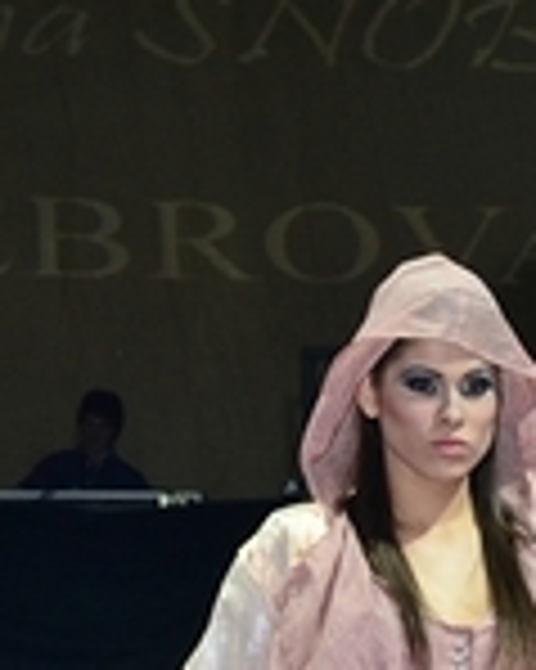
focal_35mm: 172
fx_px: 3407
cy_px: 1084
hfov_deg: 8.9
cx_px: 536
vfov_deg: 10.7
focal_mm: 35
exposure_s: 1/125
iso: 800
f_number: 5
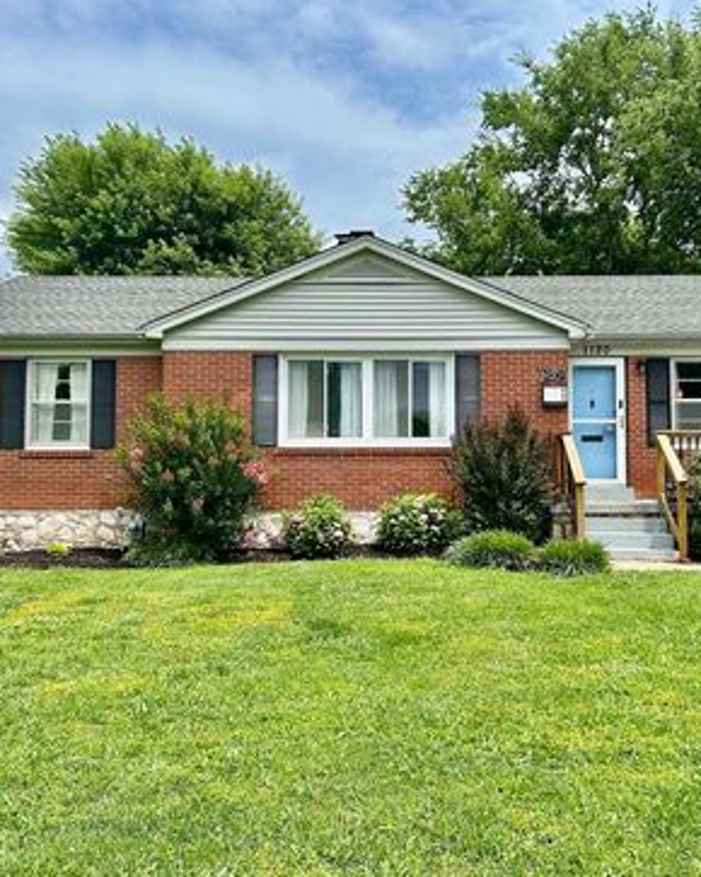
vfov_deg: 51.6
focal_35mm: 35
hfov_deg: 42.0
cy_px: 429
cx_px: 411
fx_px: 908
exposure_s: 1/3704
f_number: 1.5
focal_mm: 5.7
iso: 50
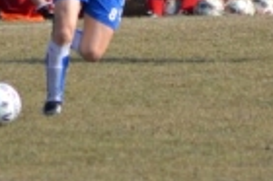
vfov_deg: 0.9
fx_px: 11369
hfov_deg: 1.4
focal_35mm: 1501
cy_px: -62
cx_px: 115
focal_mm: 280
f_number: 5.3
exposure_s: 1/1600
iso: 400
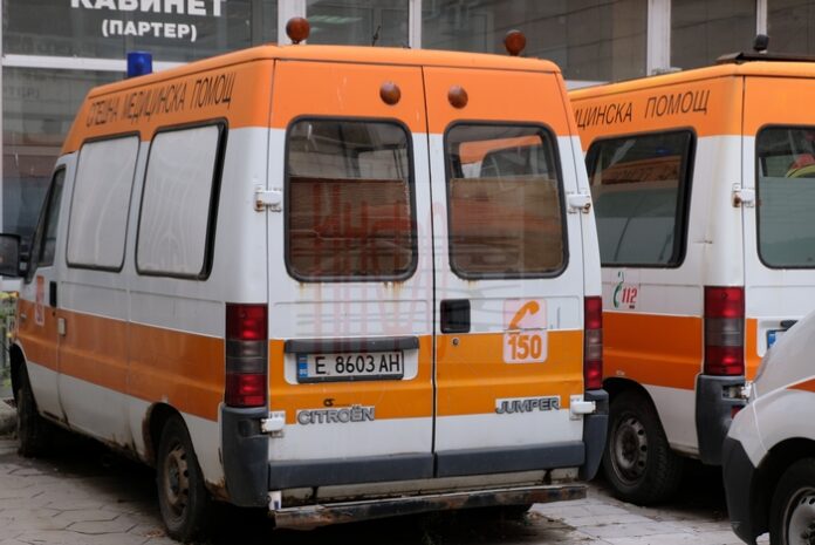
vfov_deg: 18.7
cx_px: 408
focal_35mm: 73
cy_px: 272
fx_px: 1654
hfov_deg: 27.7
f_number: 5.6
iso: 400
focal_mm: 48.4
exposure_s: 1/125
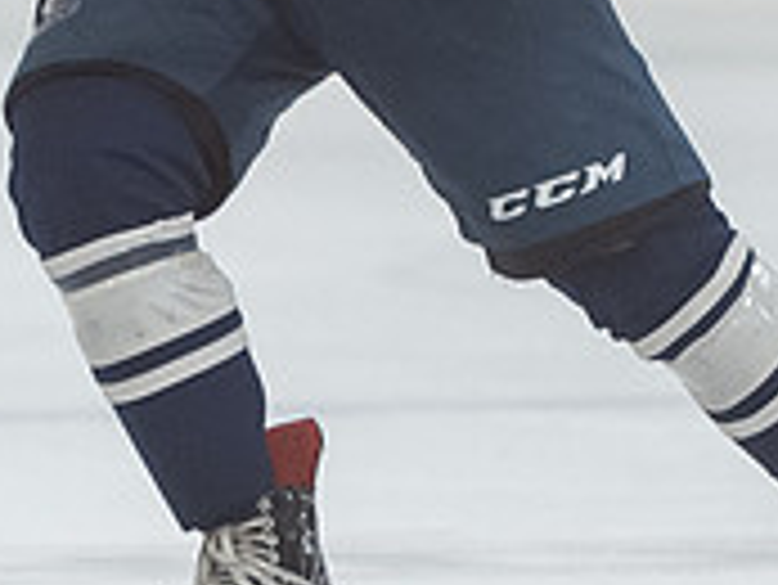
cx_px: 258
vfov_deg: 1.2
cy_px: 46
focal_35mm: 1280
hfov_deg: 1.5
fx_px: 28788
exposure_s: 1/1000
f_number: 2.8
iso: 2500
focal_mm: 200
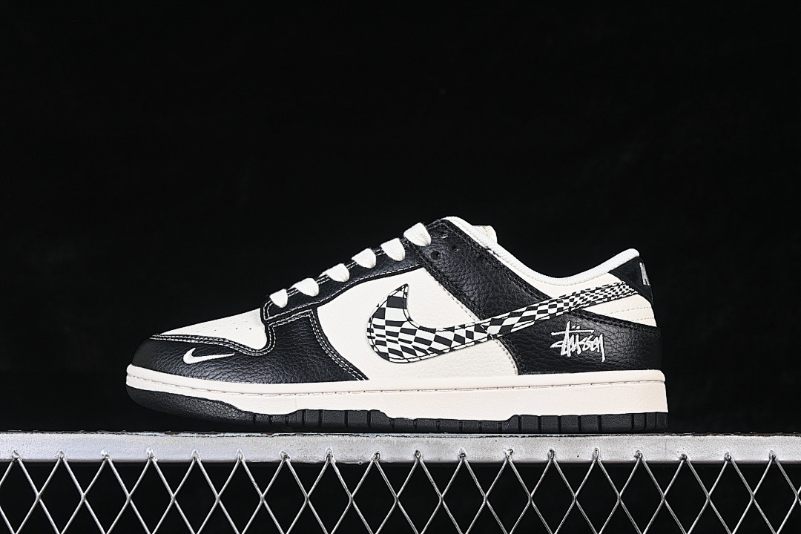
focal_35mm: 75
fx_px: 1669
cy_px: 267
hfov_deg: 27.0
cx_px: 400
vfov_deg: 18.2
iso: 160
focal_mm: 50
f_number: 7.1
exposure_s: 1/80
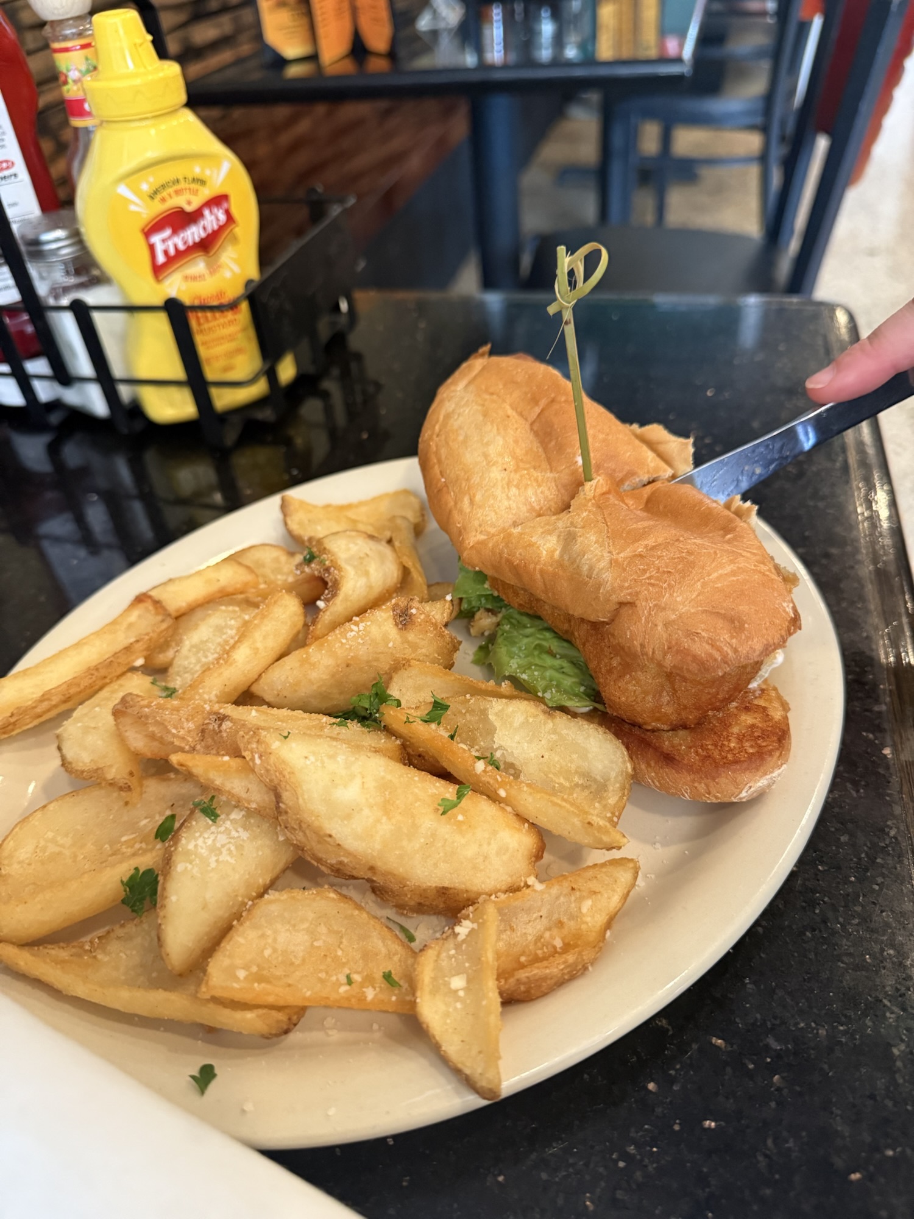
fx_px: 845
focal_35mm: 24
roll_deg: +5.7
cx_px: 457
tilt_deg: -41.0
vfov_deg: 71.6
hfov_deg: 56.8
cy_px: 610
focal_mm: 6.76
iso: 500
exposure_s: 1/60
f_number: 1.78
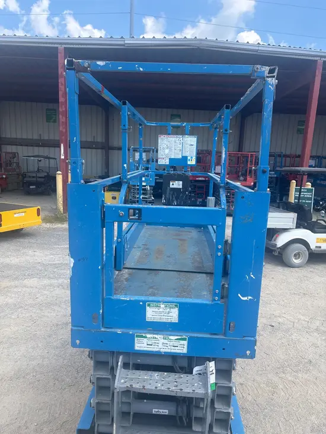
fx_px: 326
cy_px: 217
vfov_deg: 67.3
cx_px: 163
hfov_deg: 53.1
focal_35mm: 26
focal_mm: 5.96
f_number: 1.6
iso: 50
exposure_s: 1/1295
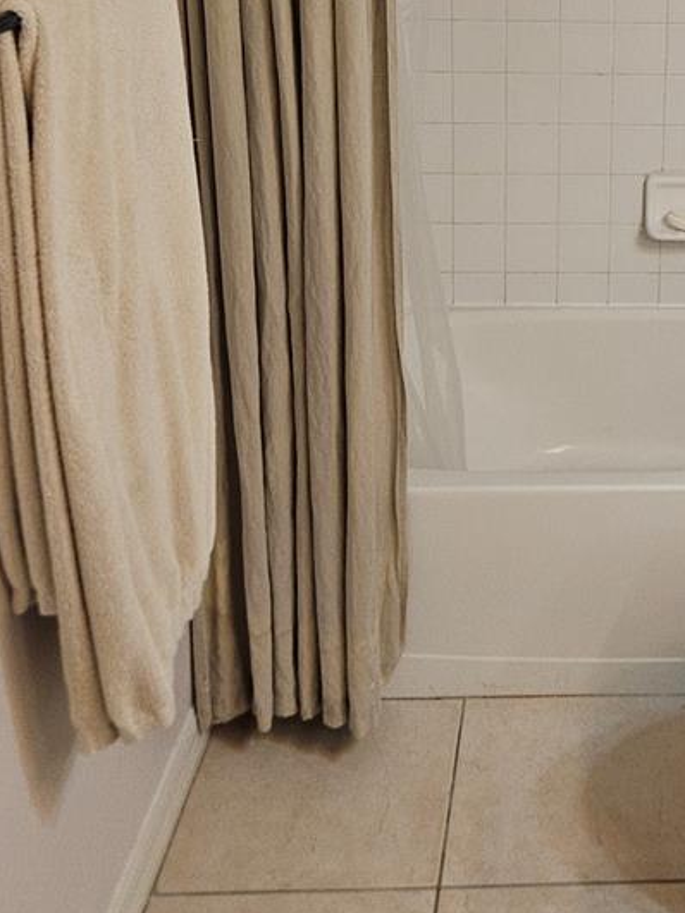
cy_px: 52
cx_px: 678
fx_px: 1373
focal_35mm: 52
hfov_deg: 26.6
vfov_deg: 34.3
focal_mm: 5.4
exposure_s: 1/120
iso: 100
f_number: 1.8
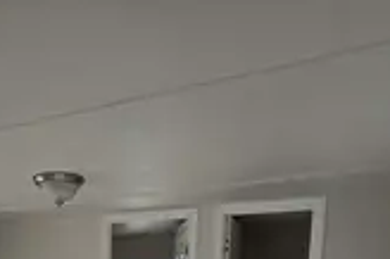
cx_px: 102
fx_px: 357
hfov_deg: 54.8
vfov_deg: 30.7
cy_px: 342
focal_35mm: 33
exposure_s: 1/391
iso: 50
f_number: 2.2
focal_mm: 2.2
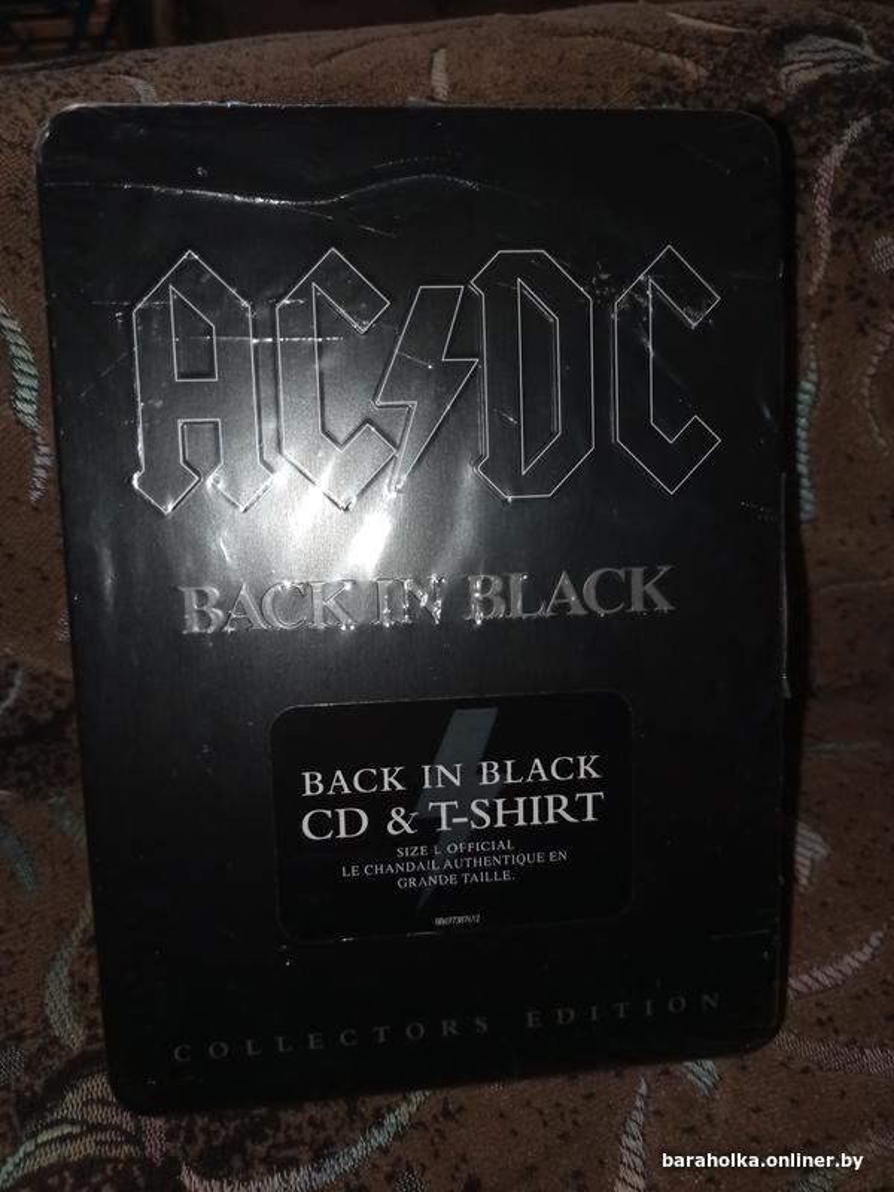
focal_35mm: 28
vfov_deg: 63.4
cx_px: 447
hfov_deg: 49.7
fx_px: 964
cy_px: 596
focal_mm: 4.69
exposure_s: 1/100
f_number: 1.8
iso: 161
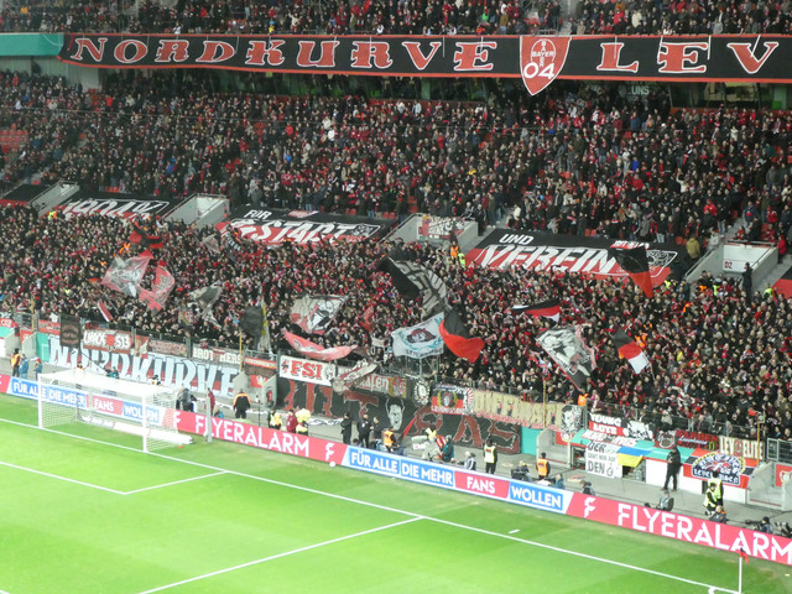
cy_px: 297
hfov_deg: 24.7
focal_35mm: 79
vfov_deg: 18.7
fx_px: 1807
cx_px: 396
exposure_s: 1/80
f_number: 4.7
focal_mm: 14.1
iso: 1250
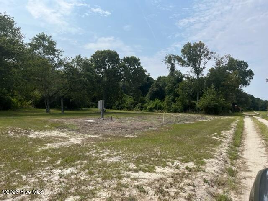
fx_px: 201
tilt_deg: +0.2
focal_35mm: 26
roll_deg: -1.8
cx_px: 134
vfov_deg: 53.1
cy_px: 100
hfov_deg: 67.3
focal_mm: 5.1
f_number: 1.6
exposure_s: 1/5319
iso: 50
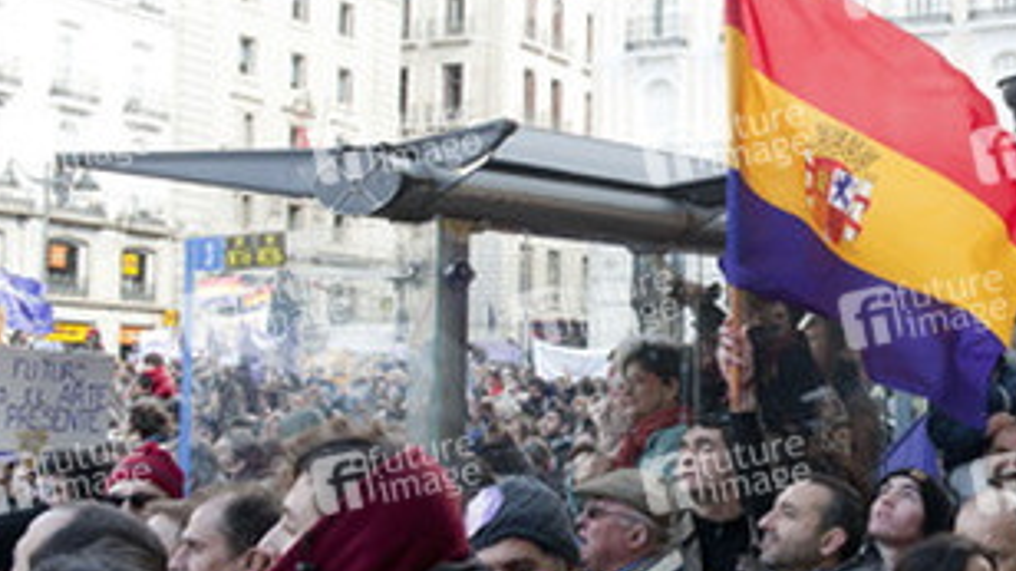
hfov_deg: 41.8
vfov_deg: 24.3
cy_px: 393
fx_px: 1320
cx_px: 637
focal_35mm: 49
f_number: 6.3
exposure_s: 1/400
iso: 800
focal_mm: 32
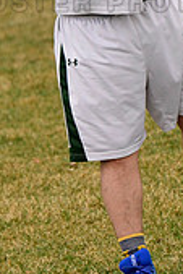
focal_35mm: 1029
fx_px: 7829
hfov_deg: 1.3
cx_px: 105
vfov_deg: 2.0
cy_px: -70
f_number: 4.5
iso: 1600
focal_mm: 200
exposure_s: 1/2500
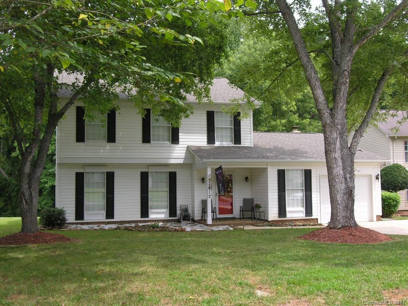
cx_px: 204
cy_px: 153
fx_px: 436
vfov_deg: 38.7
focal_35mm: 37
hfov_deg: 50.1
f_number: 4.8
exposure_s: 1/97.8
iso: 50
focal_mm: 9.3
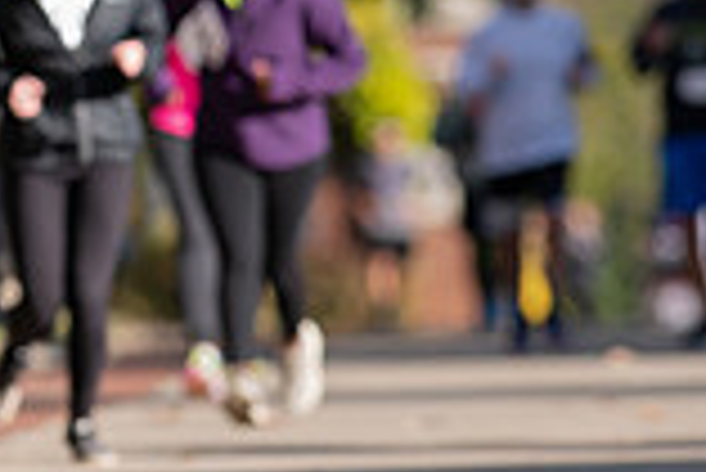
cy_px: -20
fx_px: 21768
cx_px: -202
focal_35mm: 1109
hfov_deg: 1.9
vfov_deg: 1.2
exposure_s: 1/500
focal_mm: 300
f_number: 4.5
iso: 200
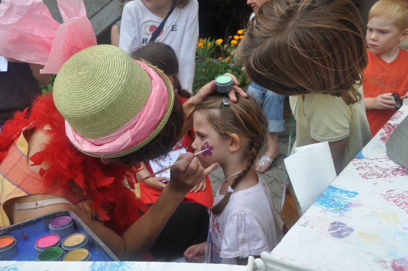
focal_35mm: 38
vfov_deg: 35.4
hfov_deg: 51.3
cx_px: 204
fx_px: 424
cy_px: 136
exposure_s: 1/320
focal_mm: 25
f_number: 9
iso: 200
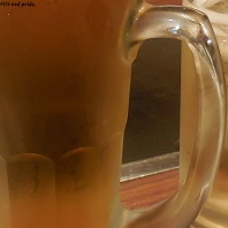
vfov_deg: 23.4
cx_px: 108
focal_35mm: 72
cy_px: 28
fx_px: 537
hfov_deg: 24.0
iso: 400
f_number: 3.3
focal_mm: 4.5
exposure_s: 1/10
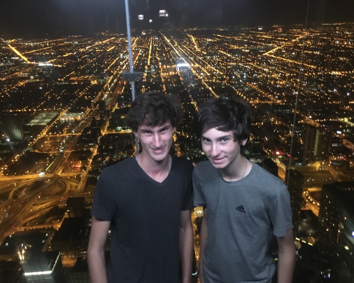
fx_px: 325
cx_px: 177
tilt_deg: -20.8
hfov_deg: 57.2
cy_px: 145
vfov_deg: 47.1
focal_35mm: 31
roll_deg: +3.4
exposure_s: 1/15
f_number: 2.2
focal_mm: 4.15
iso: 400
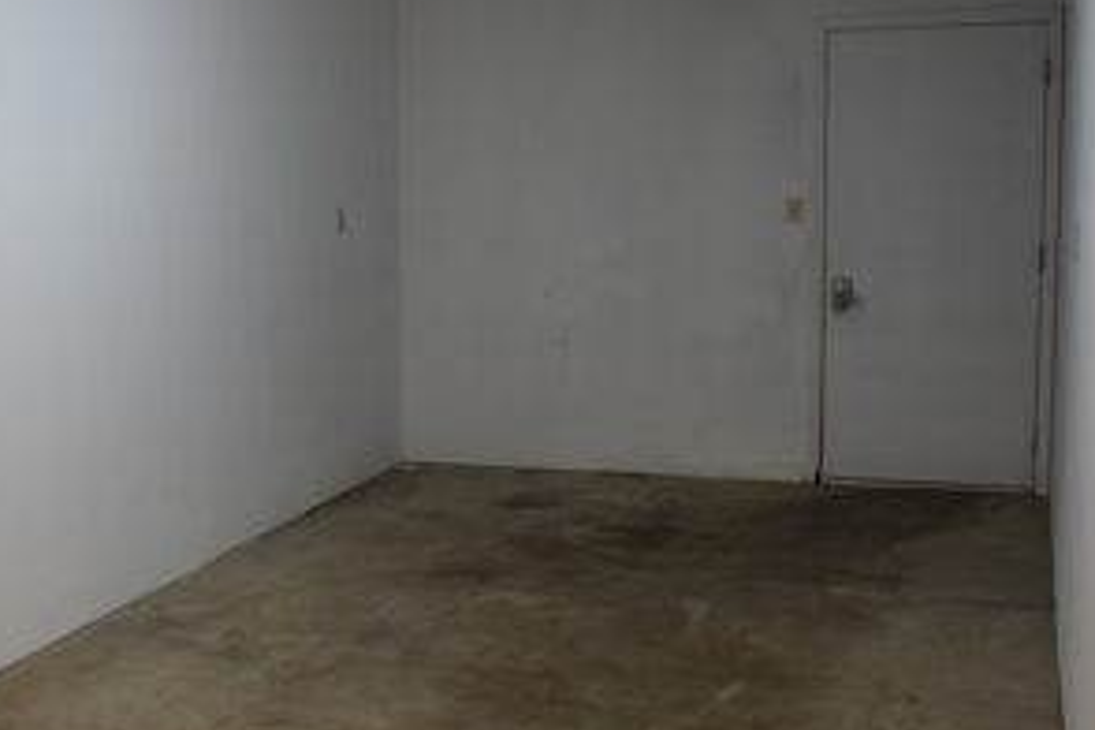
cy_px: 380
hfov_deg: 36.8
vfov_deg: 25.6
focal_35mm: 53
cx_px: 279
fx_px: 1605
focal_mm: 23
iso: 400
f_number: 4.5
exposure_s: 1/80
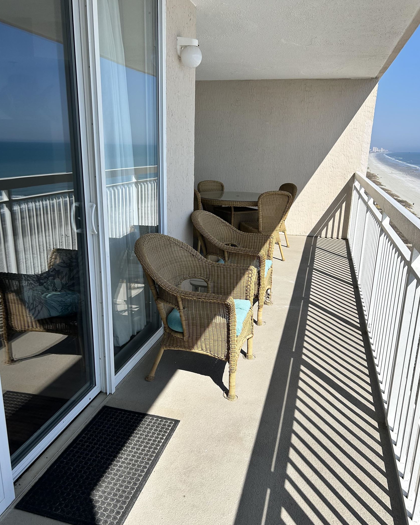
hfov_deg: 51.5
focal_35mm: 28
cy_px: 276
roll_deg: -2.1
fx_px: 435
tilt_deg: -16.9
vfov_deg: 62.2
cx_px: 216
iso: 50
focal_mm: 5.7
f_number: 1.5
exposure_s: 1/5076
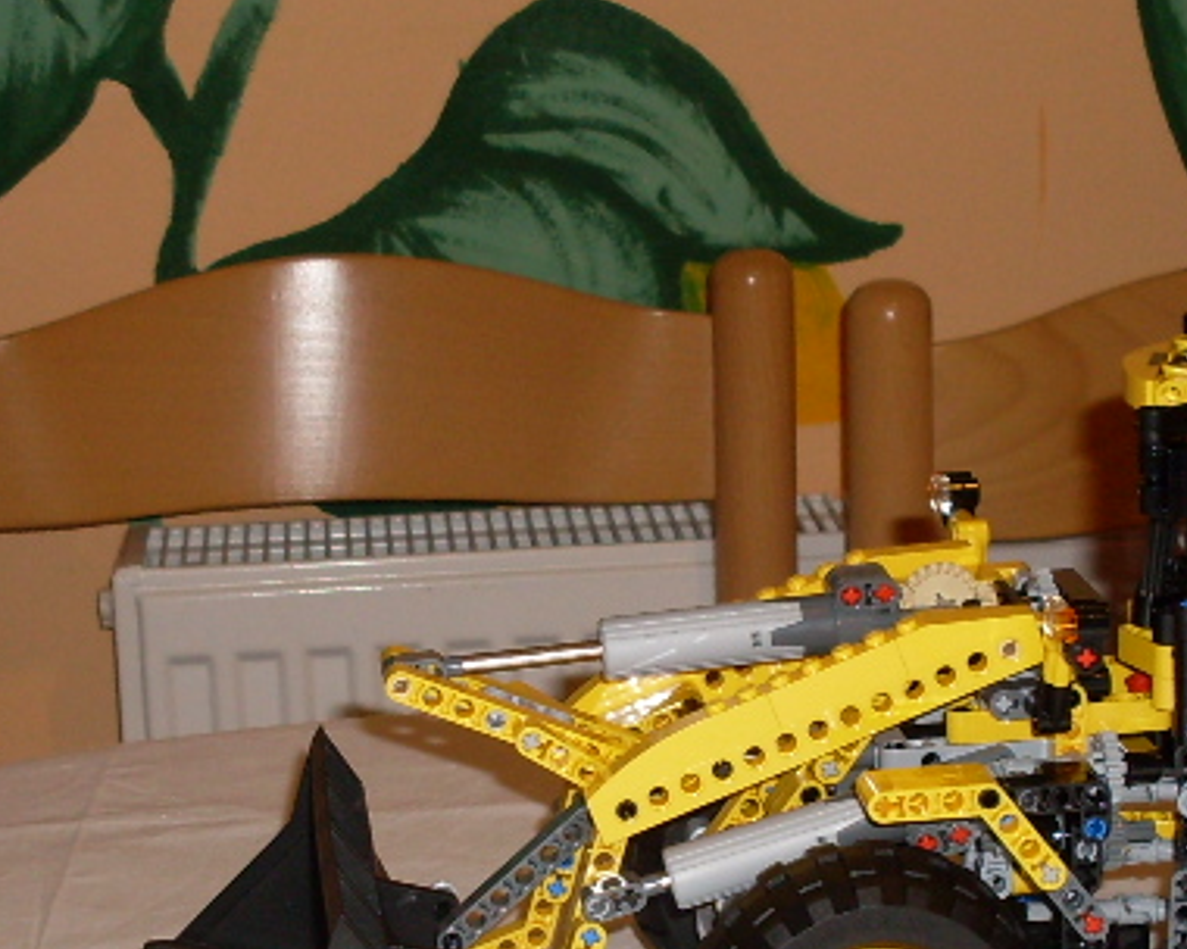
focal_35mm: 100
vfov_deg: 15.3
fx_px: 3513
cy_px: 746
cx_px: 531
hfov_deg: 19.2
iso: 100
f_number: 2.8
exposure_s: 1/45
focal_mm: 6.3
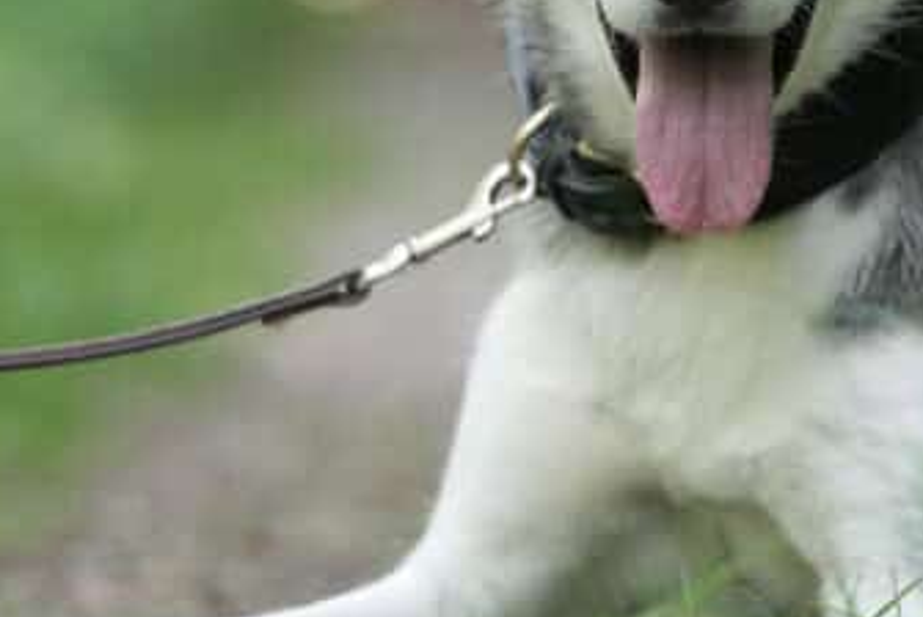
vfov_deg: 3.0
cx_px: 769
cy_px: 131
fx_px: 11752
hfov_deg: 4.5
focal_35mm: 458
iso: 1250
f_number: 3.2
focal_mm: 150
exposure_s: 1/320
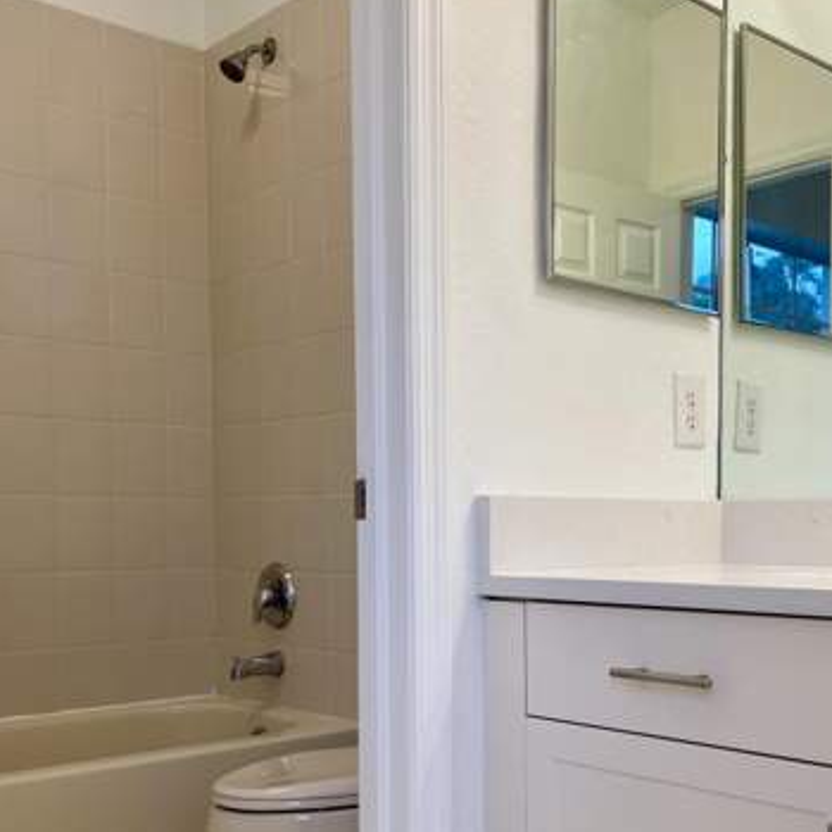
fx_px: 1142
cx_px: 547
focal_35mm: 42
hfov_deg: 39.6
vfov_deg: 39.4
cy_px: 580
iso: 100
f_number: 1.6
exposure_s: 1/120
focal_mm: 4.2
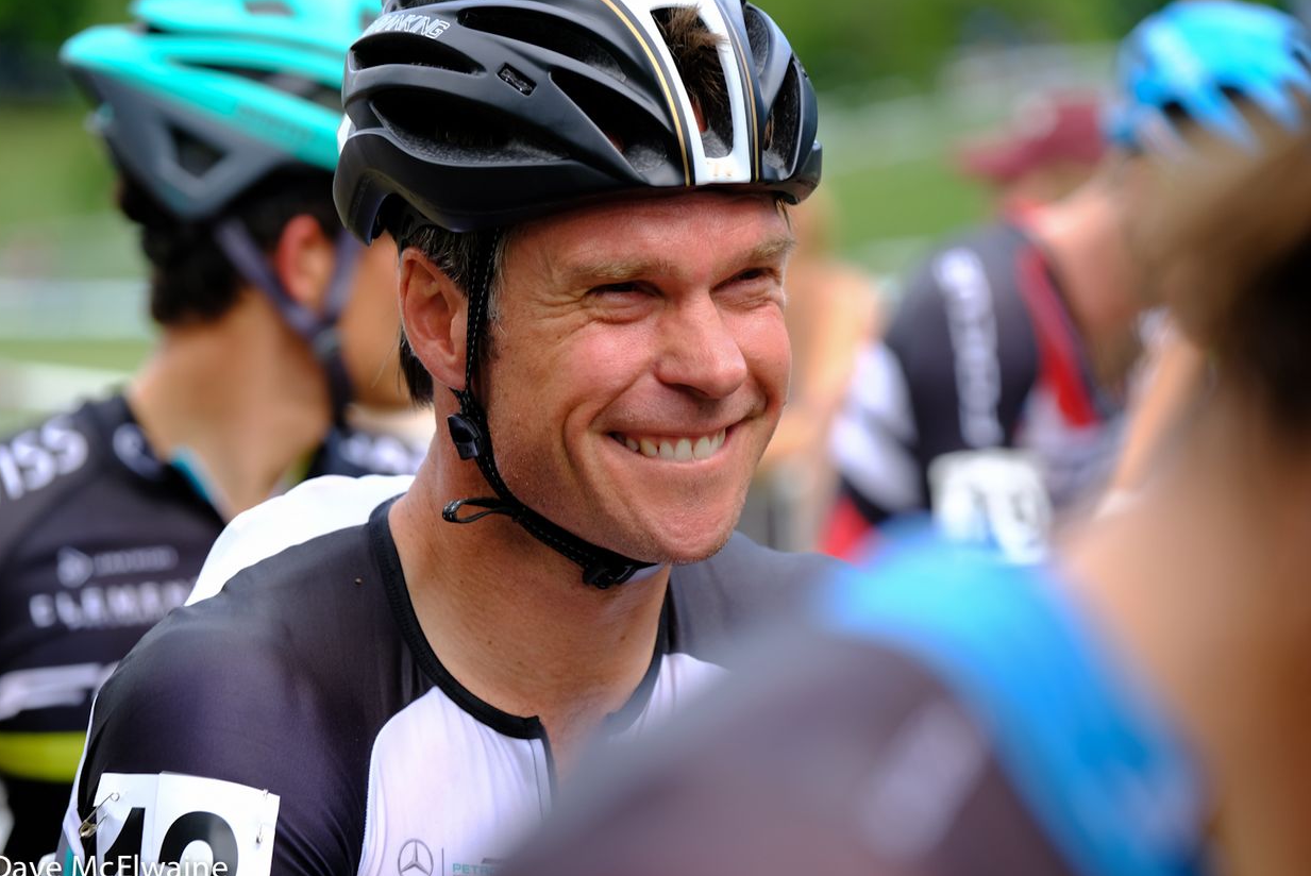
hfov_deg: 12.4
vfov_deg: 8.3
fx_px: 6013
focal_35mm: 165
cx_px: 648
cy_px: 432
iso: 200
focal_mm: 106
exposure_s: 1/250
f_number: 3.6
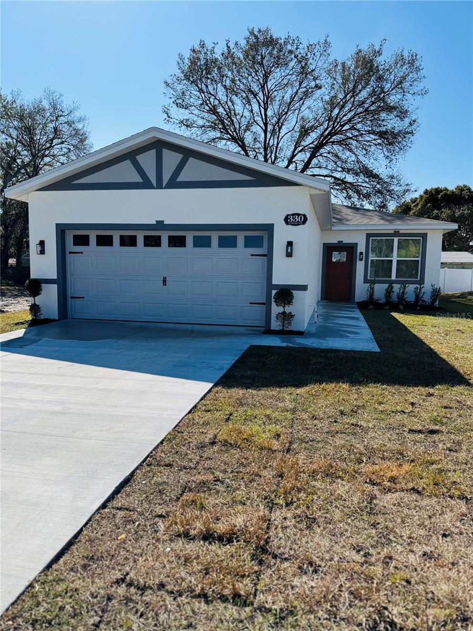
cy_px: 316
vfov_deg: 71.6
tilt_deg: -6.2
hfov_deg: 56.8
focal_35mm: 24
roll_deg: -0.8
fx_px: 437
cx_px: 236
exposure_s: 1/5348
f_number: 1.78
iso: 80
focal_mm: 6.76
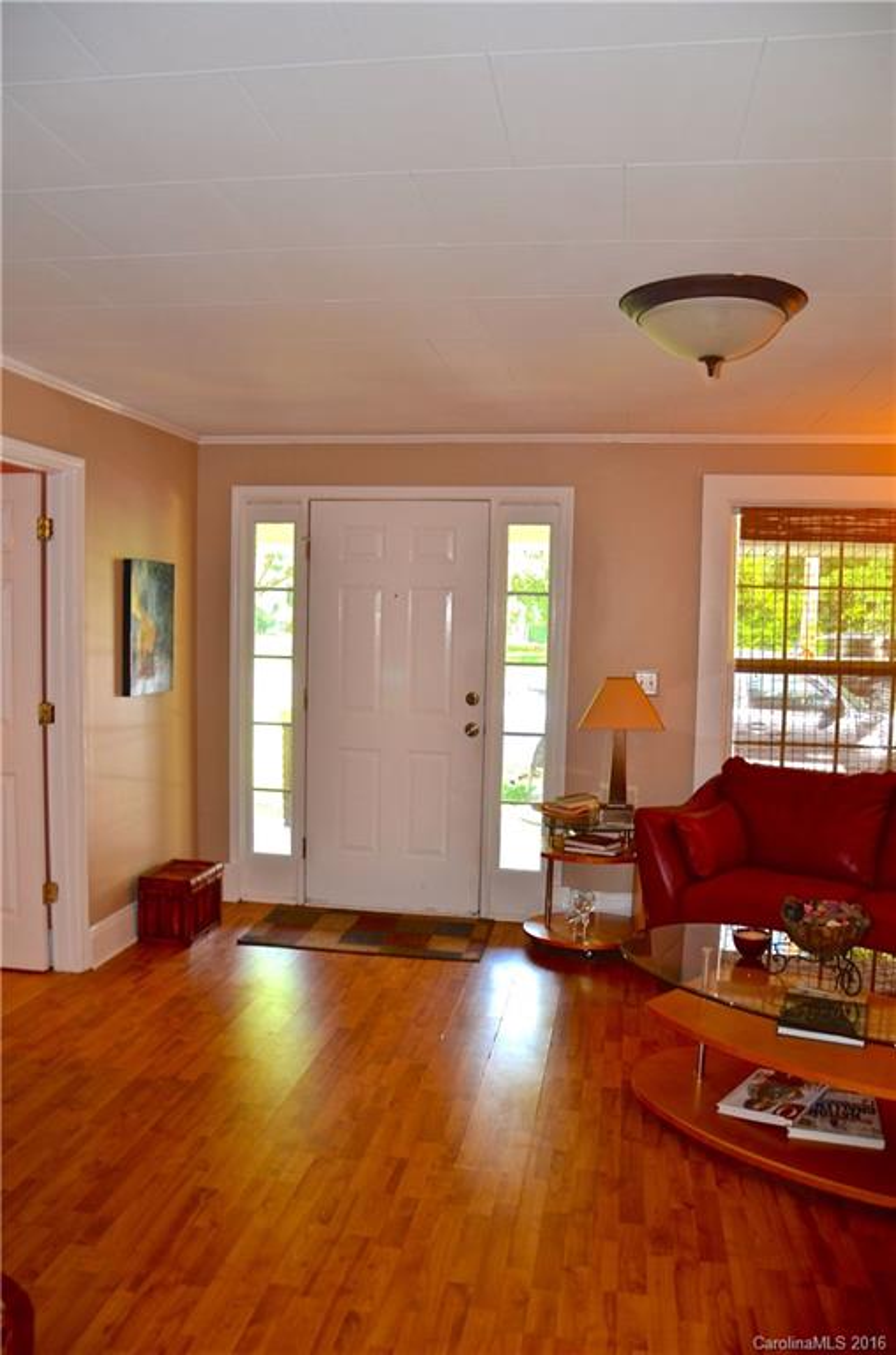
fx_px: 1013
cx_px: 448
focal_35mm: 27
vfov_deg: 67.5
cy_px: 678
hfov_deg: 47.7
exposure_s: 1/60
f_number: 3.5
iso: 400
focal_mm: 18
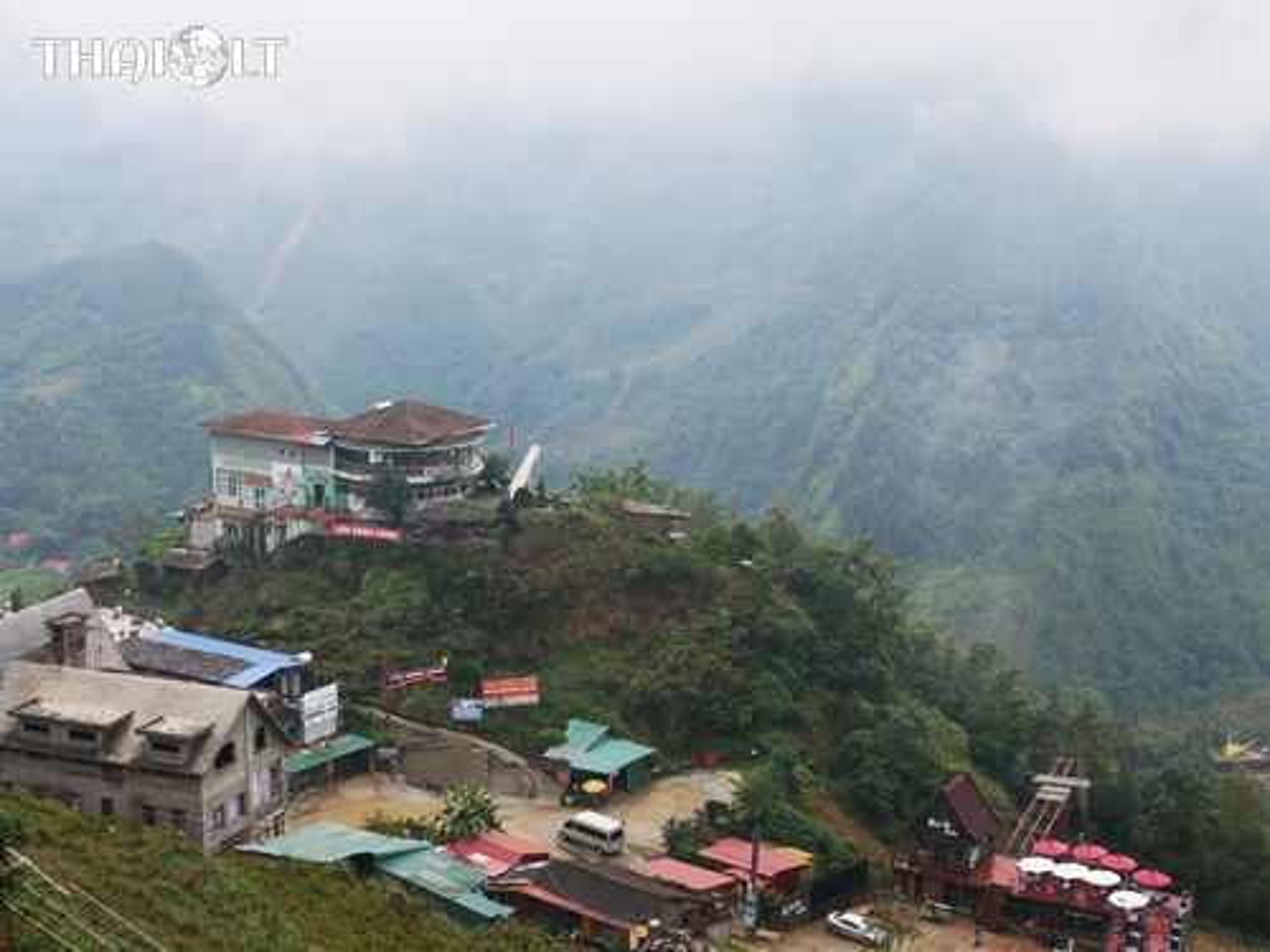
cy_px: 476
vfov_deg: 29.1
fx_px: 1834
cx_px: 635
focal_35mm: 50
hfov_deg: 38.2
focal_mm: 25
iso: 200
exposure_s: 1/200
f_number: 8
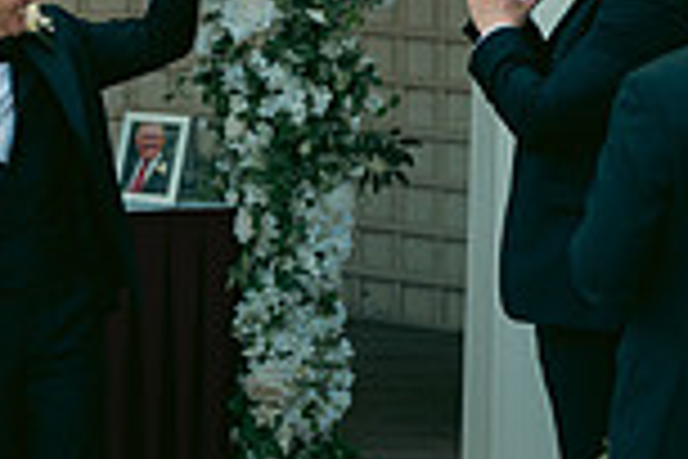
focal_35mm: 265
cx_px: -252
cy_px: 79
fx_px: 5064
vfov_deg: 5.2
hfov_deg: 7.7
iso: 250
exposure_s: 1/640
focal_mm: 70
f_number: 3.5
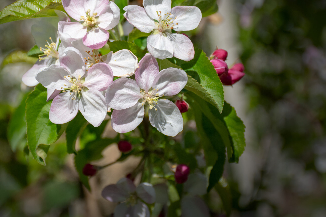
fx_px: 1068
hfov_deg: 17.3
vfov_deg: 11.6
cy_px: 83
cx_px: 122
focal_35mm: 118
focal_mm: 60
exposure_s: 1/4000
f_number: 5
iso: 450
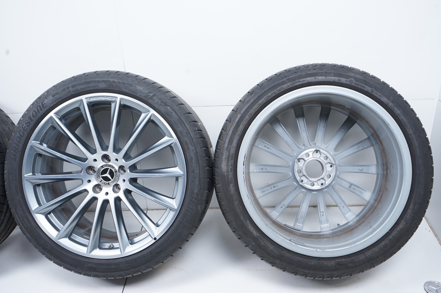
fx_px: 428
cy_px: 146
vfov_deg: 37.8
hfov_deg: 54.5
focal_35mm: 35
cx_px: 220
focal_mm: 35
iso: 250
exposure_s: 1/125
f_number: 7.1
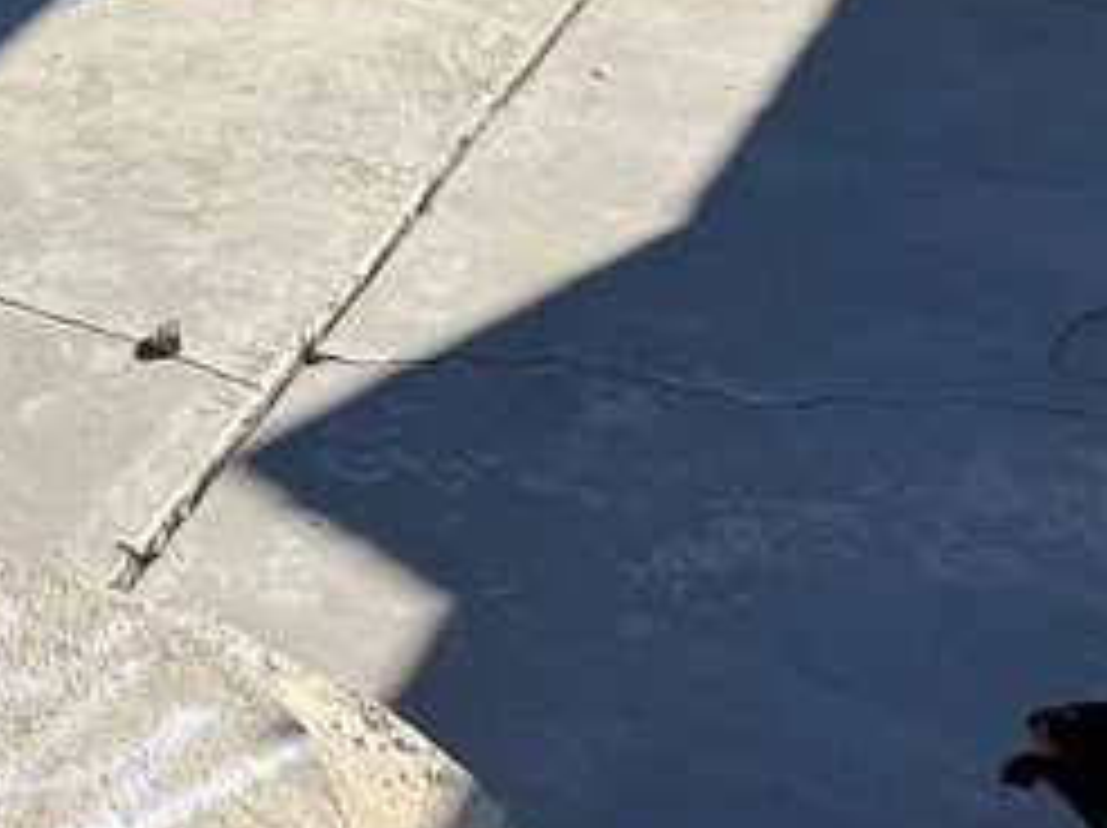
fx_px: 3195
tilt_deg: -5.7
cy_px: -846
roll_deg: -0.9
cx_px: -248
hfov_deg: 18.5
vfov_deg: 12.8
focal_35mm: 100
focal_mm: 6.76
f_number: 1.78
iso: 80
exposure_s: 1/4167
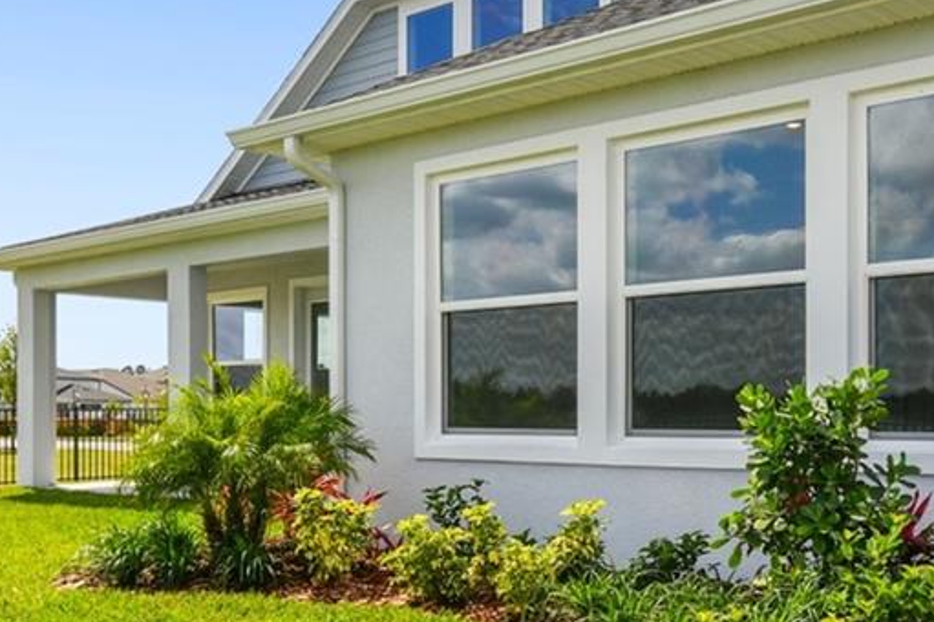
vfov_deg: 28.5
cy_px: 406
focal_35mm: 47
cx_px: 470
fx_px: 1219
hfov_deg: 41.9
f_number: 7.1
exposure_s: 1/200
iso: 100
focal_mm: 10
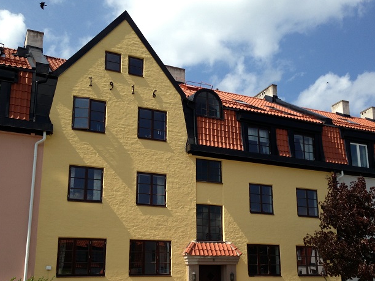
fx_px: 477
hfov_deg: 42.9
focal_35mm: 44
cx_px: 212
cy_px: 178
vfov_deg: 32.7
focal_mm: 4.13
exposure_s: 1/1427
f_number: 2.4
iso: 50
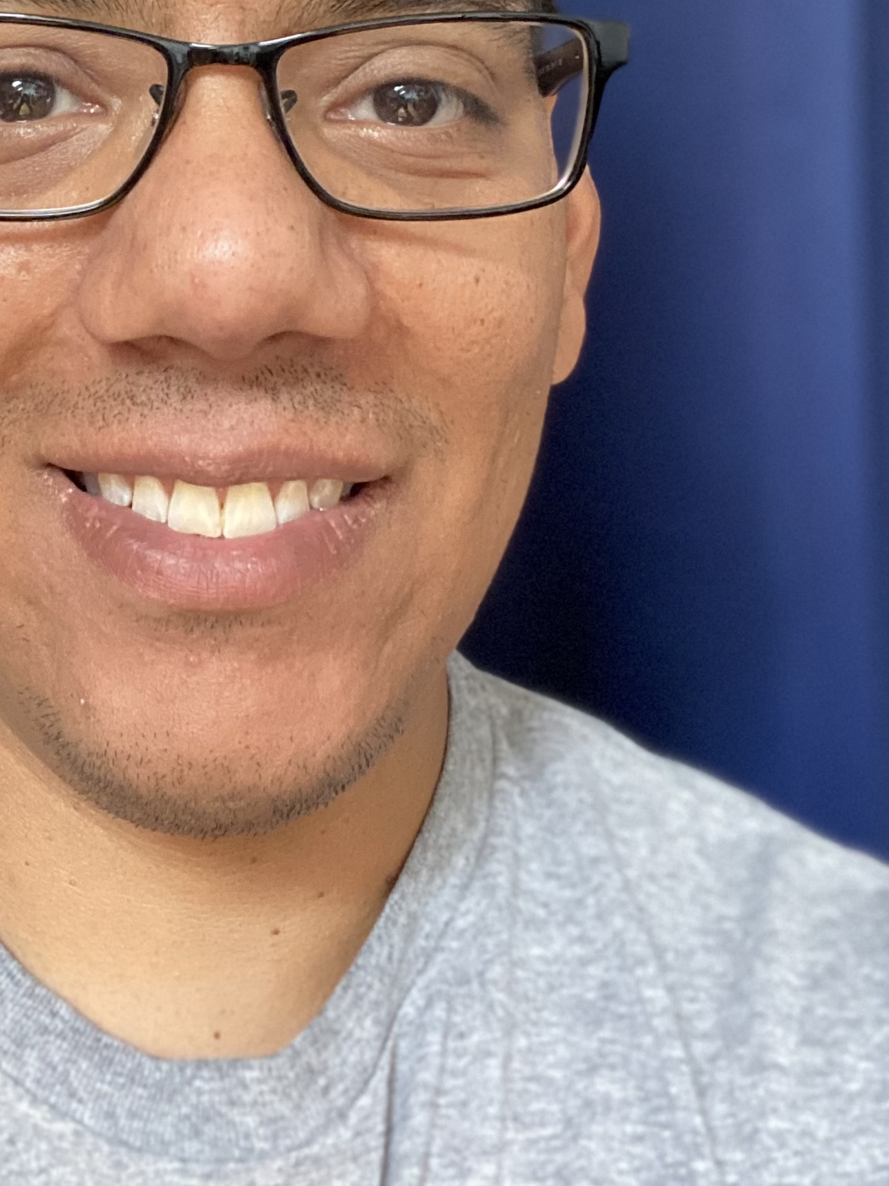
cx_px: 159
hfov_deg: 26.5
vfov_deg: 34.5
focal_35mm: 54
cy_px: 245
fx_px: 1849
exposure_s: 1/32
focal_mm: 2.71
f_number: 2.2
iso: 400
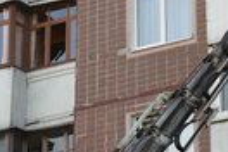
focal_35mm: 227
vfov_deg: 6.0
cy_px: -32
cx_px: 245
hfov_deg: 9.0
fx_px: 1438
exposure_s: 1/160
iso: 100
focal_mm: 75
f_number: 4
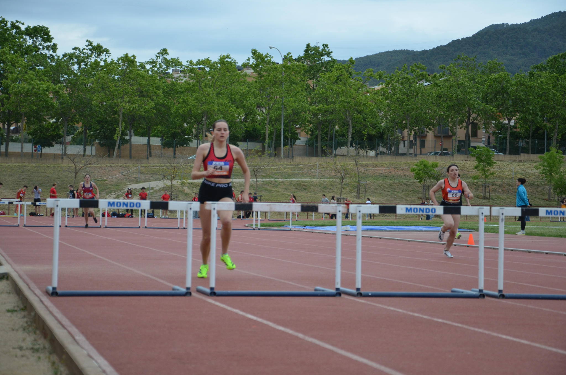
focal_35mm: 93
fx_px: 1459
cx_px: 283
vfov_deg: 14.6
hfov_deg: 22.0
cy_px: 188
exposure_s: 1/1000
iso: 500
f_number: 5.3
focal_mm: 62
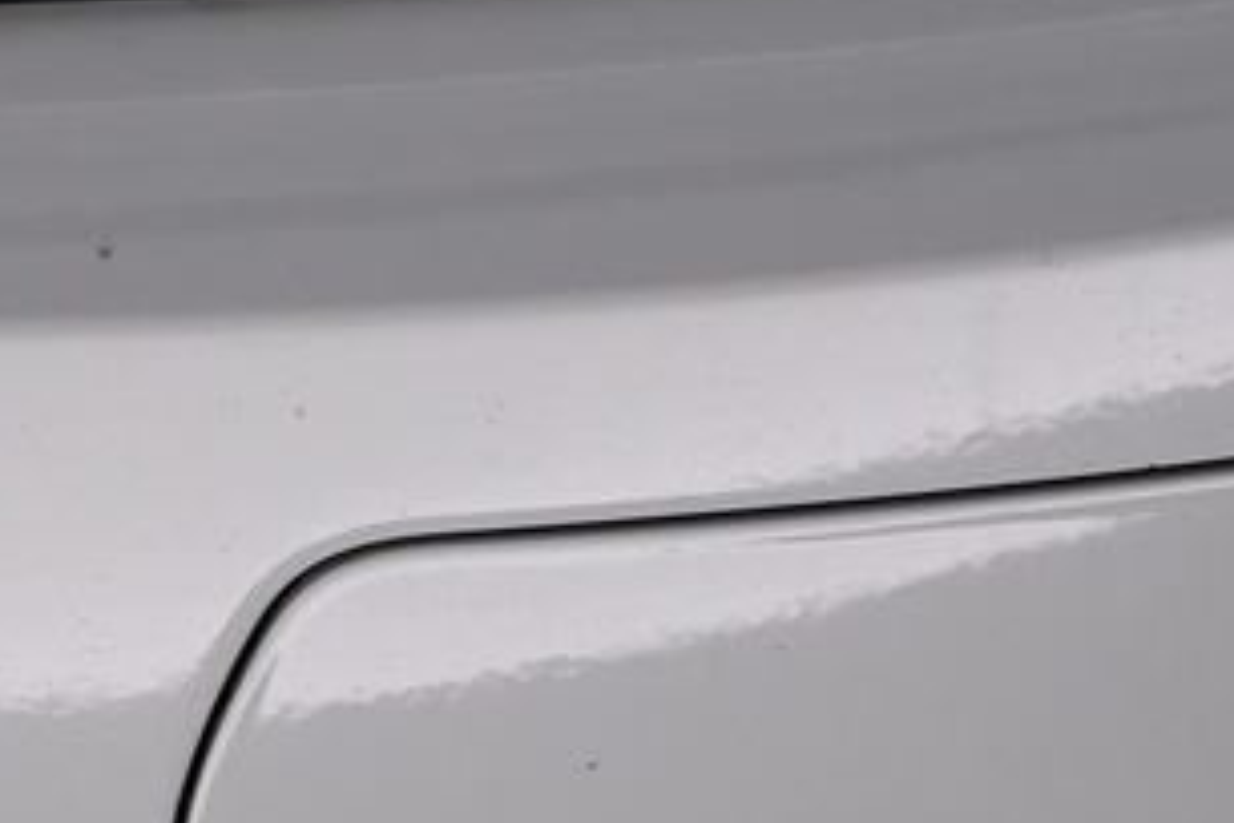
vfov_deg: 7.8
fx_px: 5712
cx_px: 190
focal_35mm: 167
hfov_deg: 12.3
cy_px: -916
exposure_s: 1/125
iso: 800
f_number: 4.8
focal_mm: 31.5
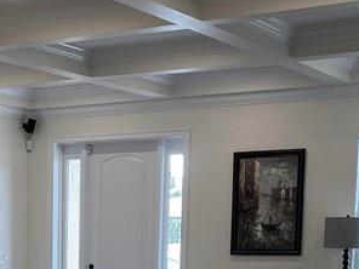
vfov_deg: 15.4
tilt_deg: -9.5
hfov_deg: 21.2
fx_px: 933
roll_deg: +0.0
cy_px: 376
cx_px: 17
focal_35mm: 90
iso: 64
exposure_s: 1/60
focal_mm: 5.1
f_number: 1.6
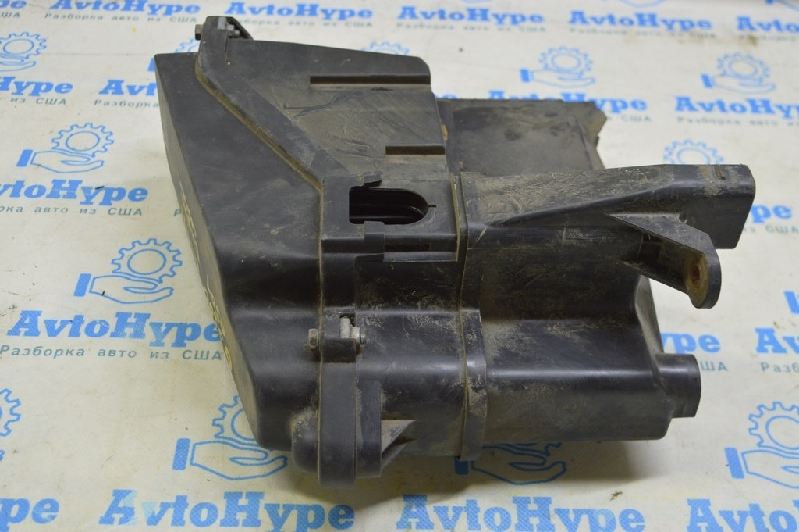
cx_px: 400
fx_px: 998
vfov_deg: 29.8
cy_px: 266
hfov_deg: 43.6
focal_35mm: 45
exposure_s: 1/20
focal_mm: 30
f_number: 5.6
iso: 400
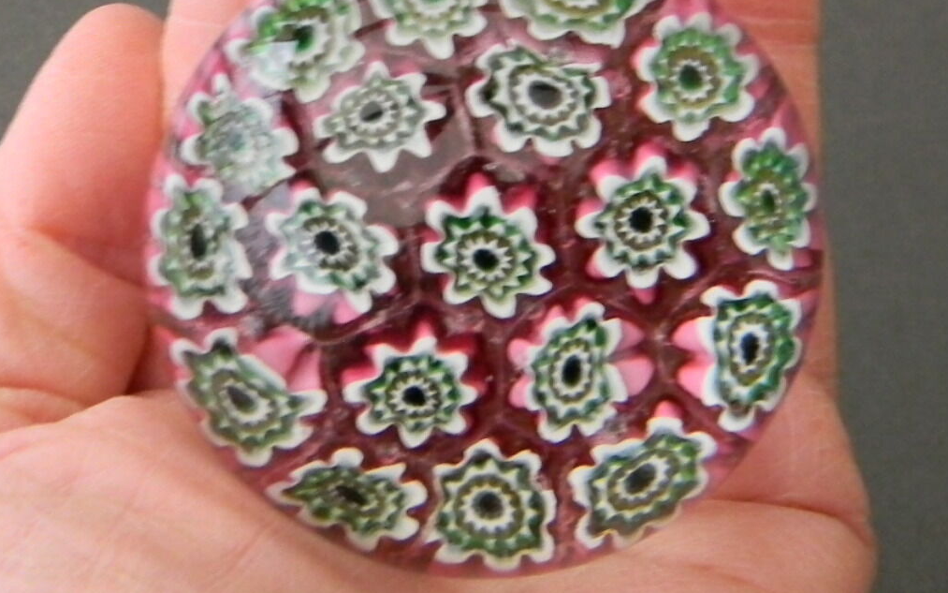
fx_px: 775
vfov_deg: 41.8
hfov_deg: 62.9
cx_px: 474
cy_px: 259
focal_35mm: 30
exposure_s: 1/30
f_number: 3.5
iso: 353
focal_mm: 5
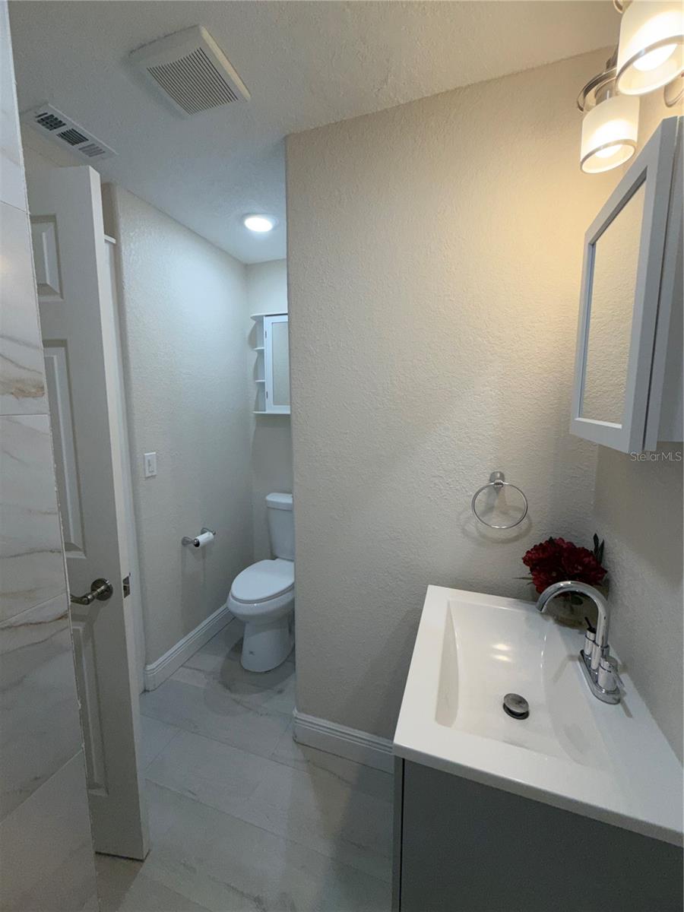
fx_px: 369
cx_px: 342
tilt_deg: -6.8
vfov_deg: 102.1
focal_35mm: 14
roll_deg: -0.1
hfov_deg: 85.7
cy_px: 456
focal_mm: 2.22
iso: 100
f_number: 2.2
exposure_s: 1/120
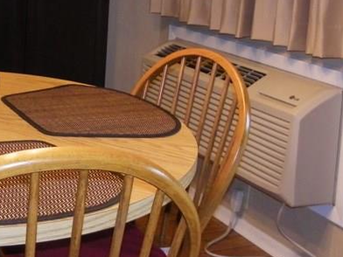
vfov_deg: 20.3
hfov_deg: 27.3
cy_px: -45
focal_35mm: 68
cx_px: 18
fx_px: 674
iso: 200
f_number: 2.8
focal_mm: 4.6
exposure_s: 1/30
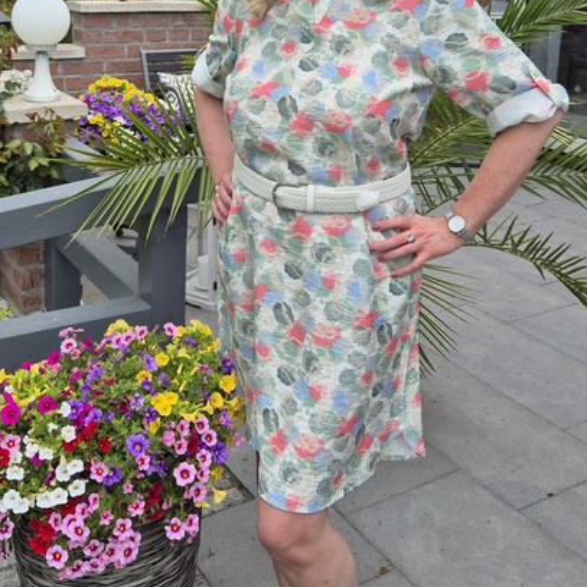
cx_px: 296
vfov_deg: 43.1
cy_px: 187
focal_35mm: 38
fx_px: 729
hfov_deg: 43.9
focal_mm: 5.4
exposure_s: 1/556
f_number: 1.8
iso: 25
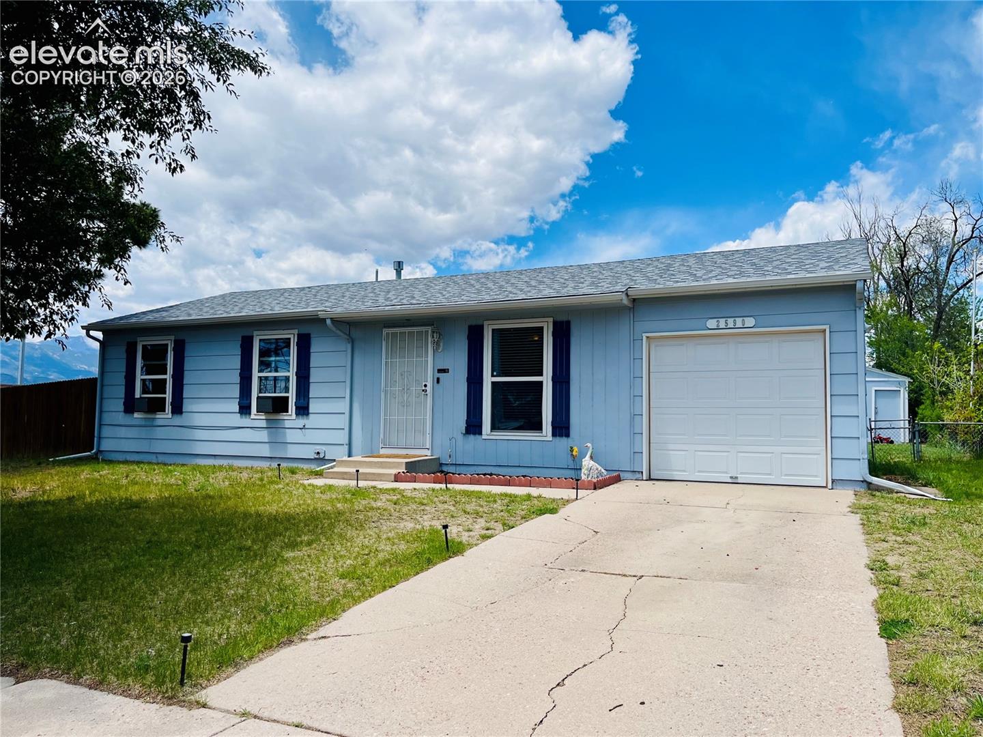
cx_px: 492
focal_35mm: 26
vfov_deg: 53.1
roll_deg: -0.3
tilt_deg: +3.7
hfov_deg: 67.3
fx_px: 738
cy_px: 368
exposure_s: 1/4310
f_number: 1.6
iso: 50
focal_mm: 5.1
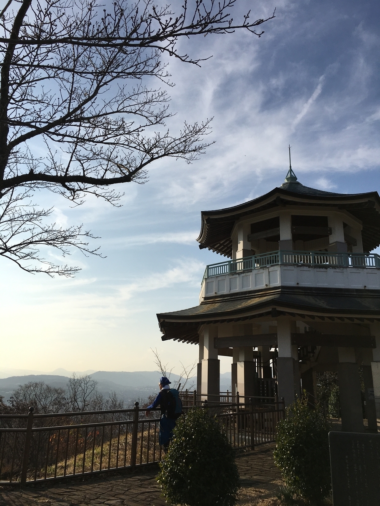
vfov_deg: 61.7
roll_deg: -0.8
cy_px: 253
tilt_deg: +16.5
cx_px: 190
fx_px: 424
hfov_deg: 48.2
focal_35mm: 29
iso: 25
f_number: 2.2
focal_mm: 4.15
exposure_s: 1/3497
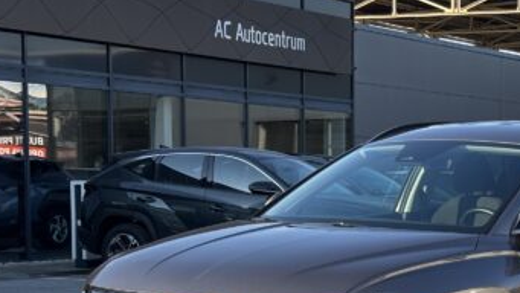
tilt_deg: -5.8
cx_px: 445
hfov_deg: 18.9
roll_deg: -0.3
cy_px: 307
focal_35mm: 112
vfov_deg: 10.7
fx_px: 1545
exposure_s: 1/1279
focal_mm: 5.96
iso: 32
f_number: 1.6
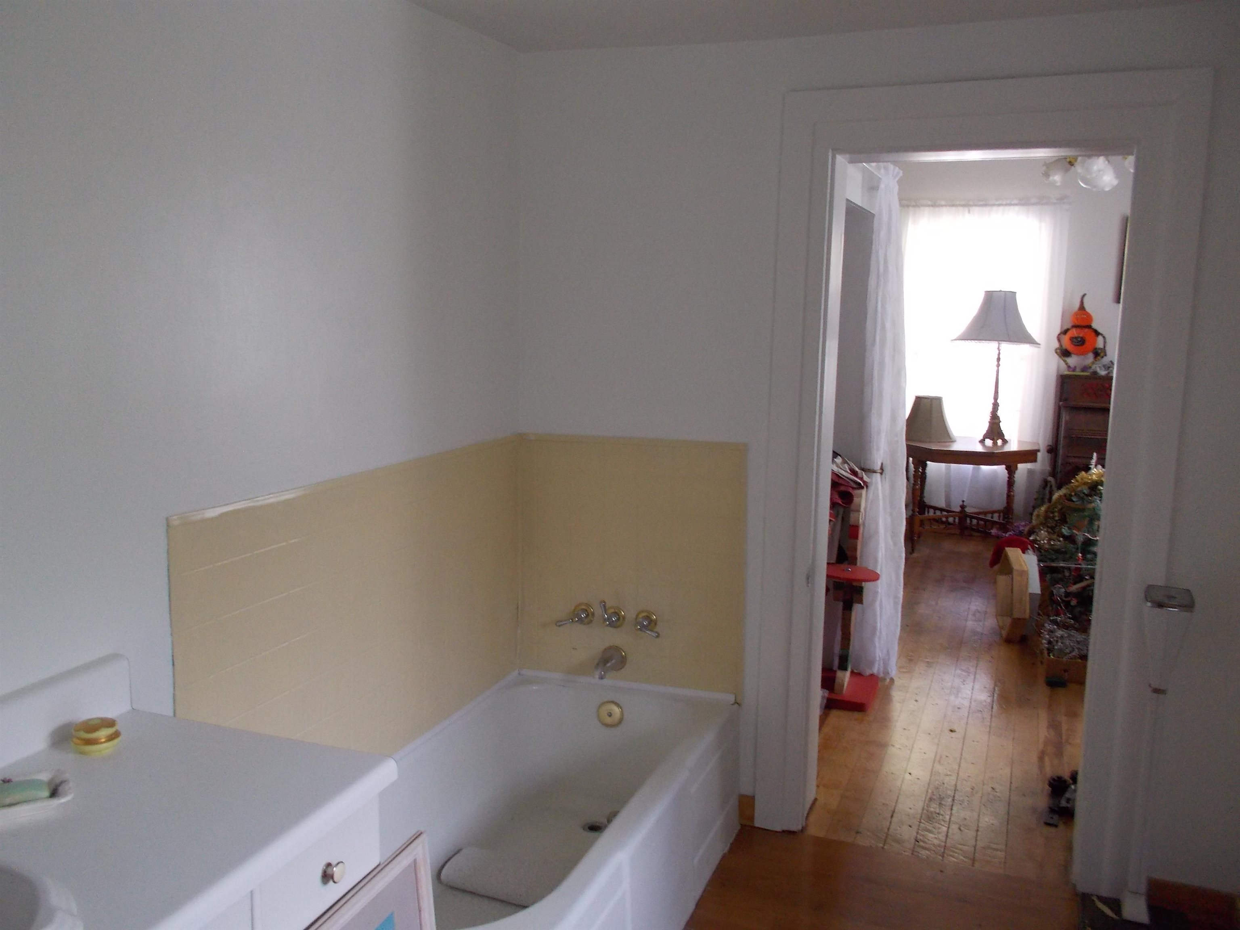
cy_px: 465
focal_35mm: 29
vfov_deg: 48.2
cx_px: 620
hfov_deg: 61.7
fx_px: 1039
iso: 160
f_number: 3.3
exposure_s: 1/30
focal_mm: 4.1
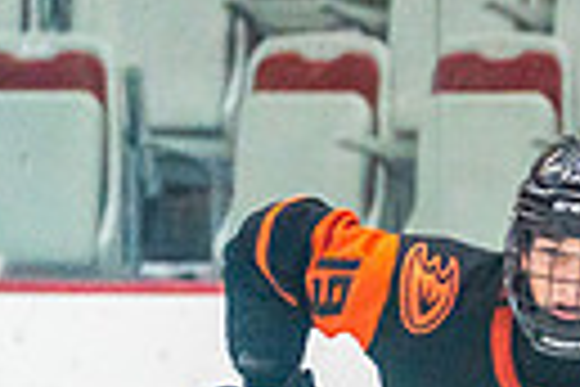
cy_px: 738
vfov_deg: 1.6
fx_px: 13661
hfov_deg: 2.4
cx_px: 1563
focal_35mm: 848
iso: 3200
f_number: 2.8
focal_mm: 143
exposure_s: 1/1250
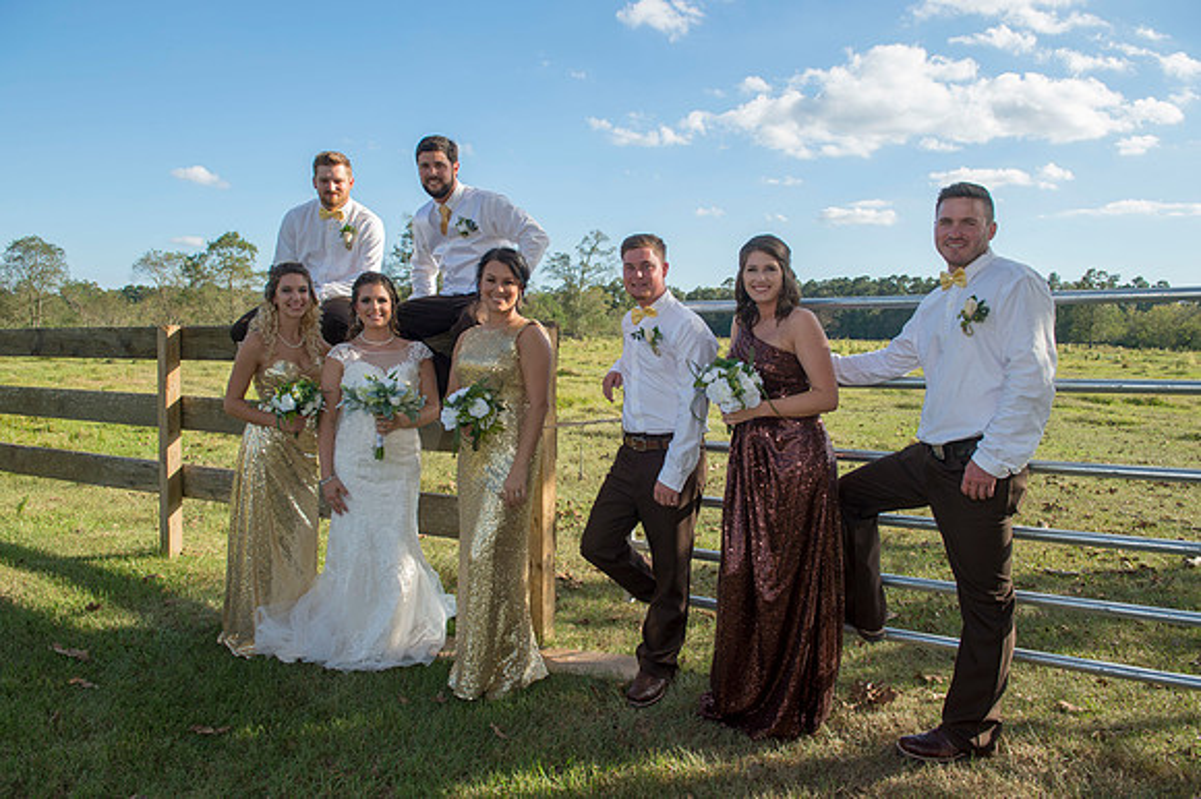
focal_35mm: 27
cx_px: 600
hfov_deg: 67.4
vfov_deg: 47.9
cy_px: 400
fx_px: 900
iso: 200
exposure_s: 1/400
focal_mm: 27
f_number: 6.3
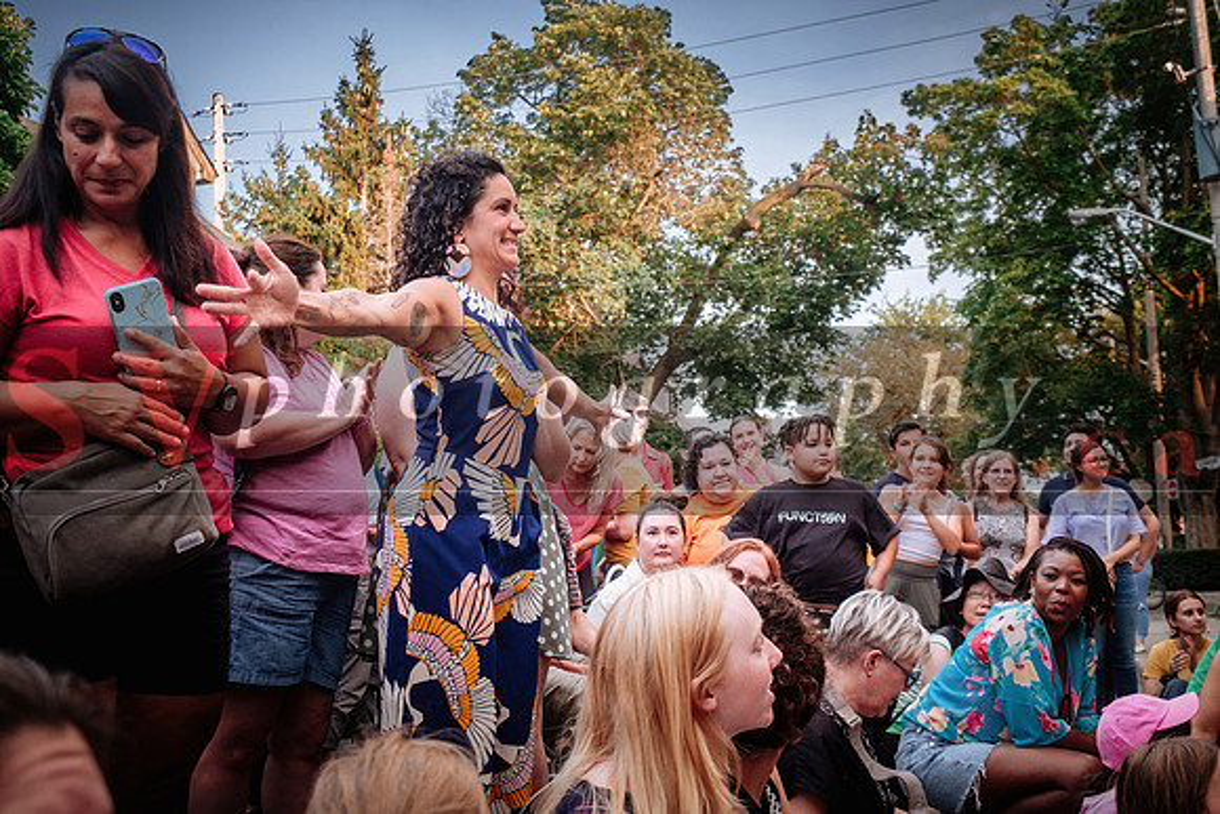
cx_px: 610
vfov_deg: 36.9
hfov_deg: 53.1
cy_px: 407
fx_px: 1220
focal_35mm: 36
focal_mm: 24
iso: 800
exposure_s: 1/200
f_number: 4
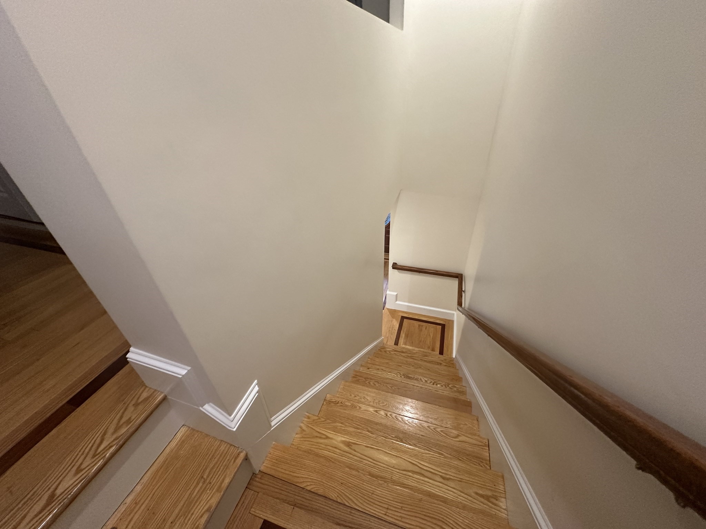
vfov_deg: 85.7
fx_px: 286
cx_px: 353
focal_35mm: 14
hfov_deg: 102.1
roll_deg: +3.2
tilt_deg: -33.4
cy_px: 264
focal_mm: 2.22
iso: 400
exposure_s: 1/60
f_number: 2.2
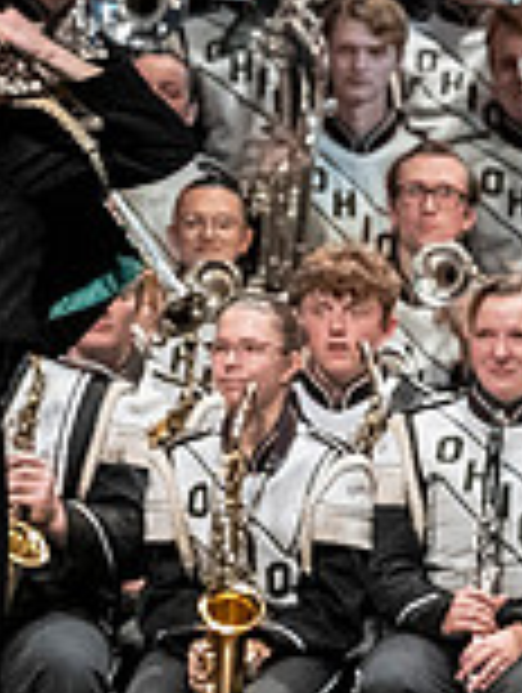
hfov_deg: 2.0
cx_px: -446
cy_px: 446
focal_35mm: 758
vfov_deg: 2.6
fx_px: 15199
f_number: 4
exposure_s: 1/500
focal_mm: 140
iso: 4000
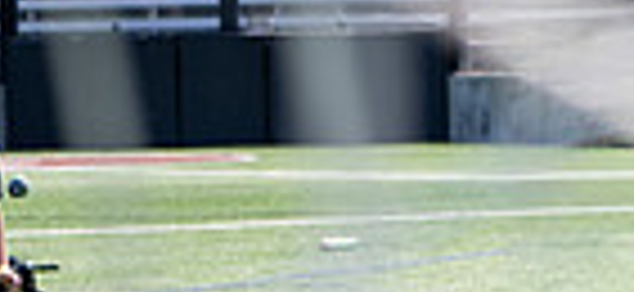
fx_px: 6228
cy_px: 391
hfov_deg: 5.7
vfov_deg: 2.7
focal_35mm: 386
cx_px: 1086
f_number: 2.8
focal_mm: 70
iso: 80
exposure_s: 1/800
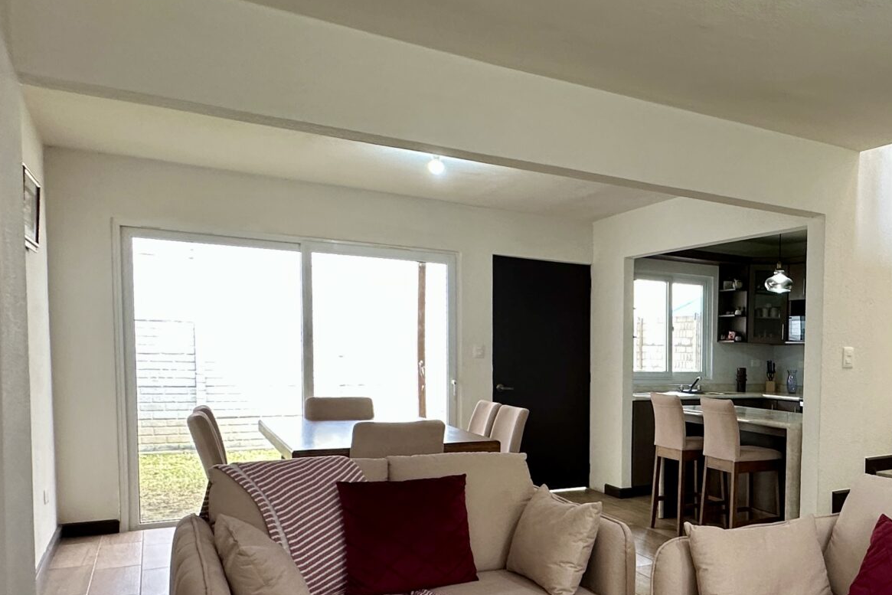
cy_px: 408
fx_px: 793
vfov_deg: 40.5
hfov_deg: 52.6
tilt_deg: -4.0
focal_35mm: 32
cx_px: 778
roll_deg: -1.0
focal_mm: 2.22
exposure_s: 1/60
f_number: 2.2
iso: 160
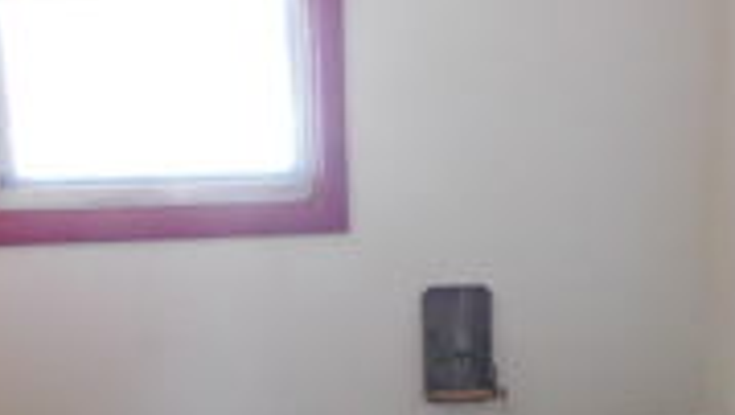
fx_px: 1326
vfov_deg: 17.1
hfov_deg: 31.0
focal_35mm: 68
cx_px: 394
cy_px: 481
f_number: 3.2
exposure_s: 1/13
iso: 400
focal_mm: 4.9
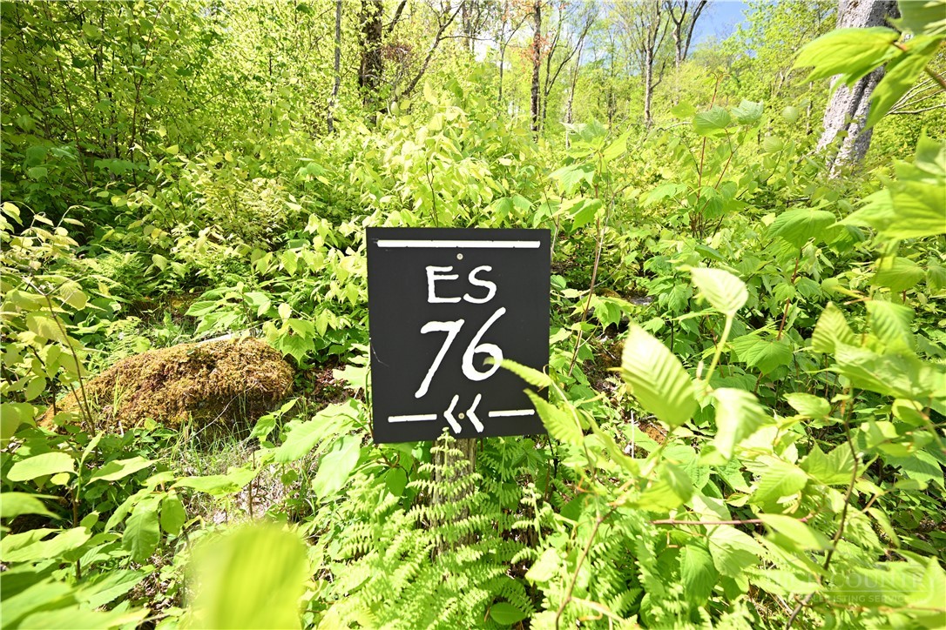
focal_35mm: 14
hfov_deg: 104.3
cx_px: 473
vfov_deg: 81.2
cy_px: 315
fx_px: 368
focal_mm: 14
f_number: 4.5
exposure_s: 1/80
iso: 100
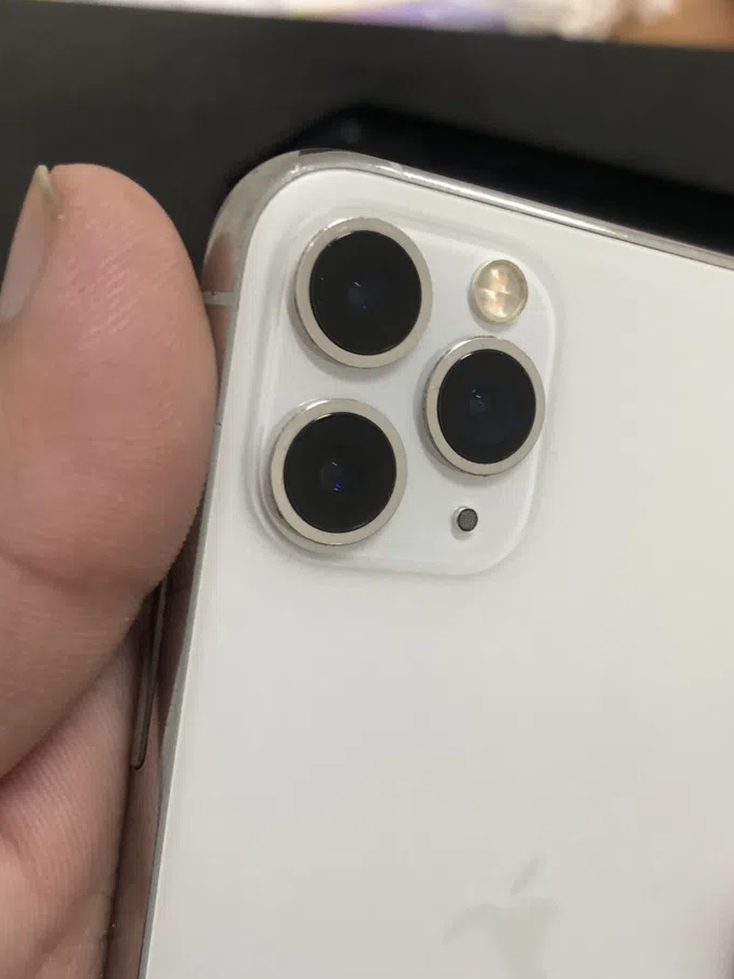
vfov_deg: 44.8
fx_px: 1187
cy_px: 500
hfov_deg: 33.9
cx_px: 517
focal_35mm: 42
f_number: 1.8
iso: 40
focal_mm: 4
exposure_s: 1/20
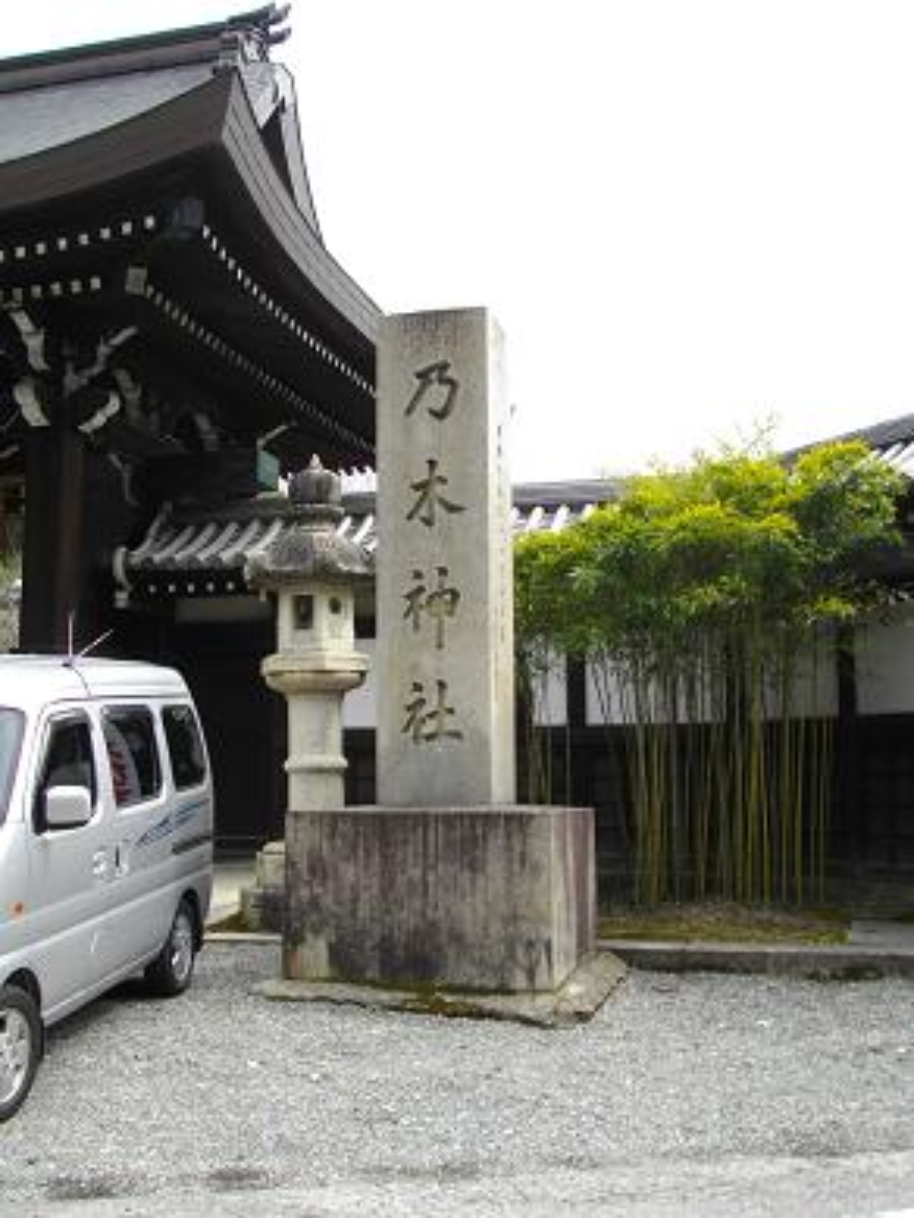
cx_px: 457
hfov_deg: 36.0
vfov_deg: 46.8
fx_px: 1407
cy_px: 609
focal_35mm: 40
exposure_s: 1/320
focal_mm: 7.1
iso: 100
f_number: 3.2
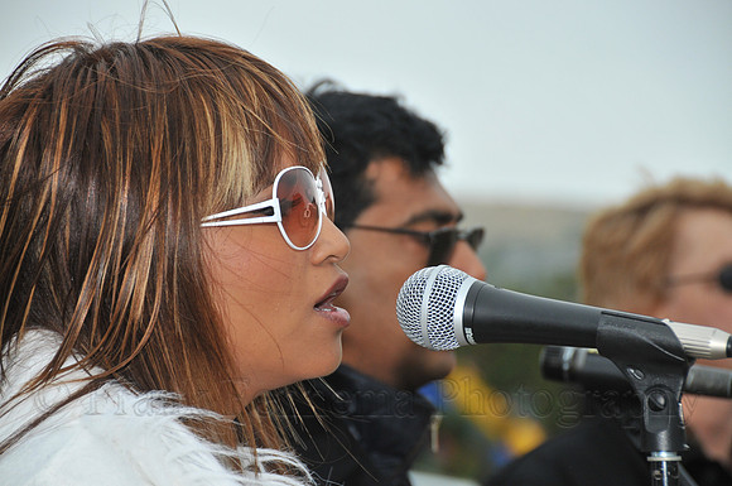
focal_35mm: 180
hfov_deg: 11.4
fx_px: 3655
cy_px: 243
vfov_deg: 7.6
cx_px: 366
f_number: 5.6
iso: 400
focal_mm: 120
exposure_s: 1/1000
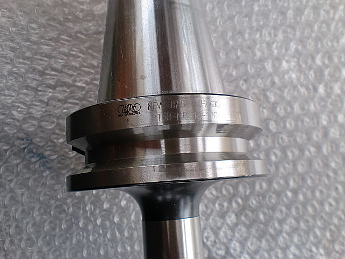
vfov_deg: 40.7
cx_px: 172
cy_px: 130
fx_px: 349
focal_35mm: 35
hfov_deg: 52.6
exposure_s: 1/100
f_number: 3.1
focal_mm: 6.3
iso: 64
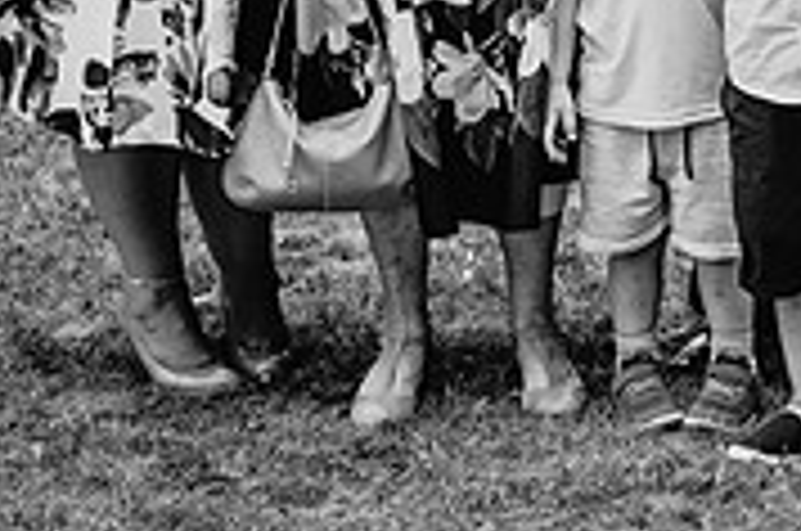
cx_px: 1030
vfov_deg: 8.5
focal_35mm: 157
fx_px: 3487
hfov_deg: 12.7
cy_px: -308
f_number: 4
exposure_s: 1/200
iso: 140
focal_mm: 48
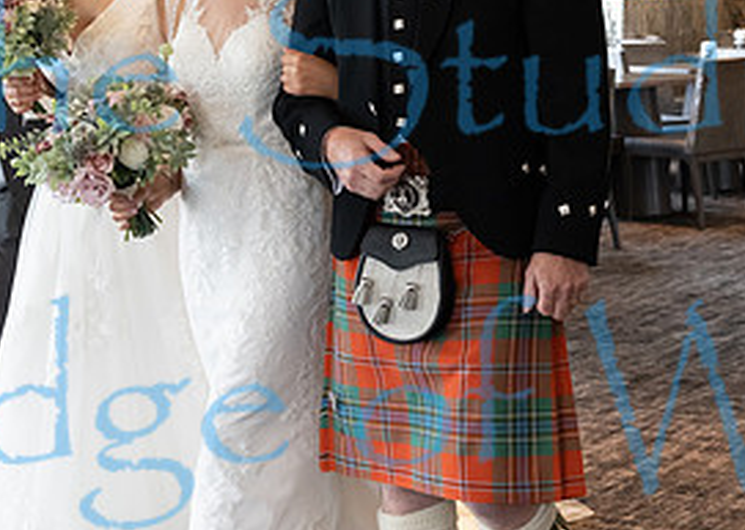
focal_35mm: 88
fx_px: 1860
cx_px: 470
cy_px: 235
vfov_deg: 16.2
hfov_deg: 22.6
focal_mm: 36
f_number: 5
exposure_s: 1/250
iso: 2500
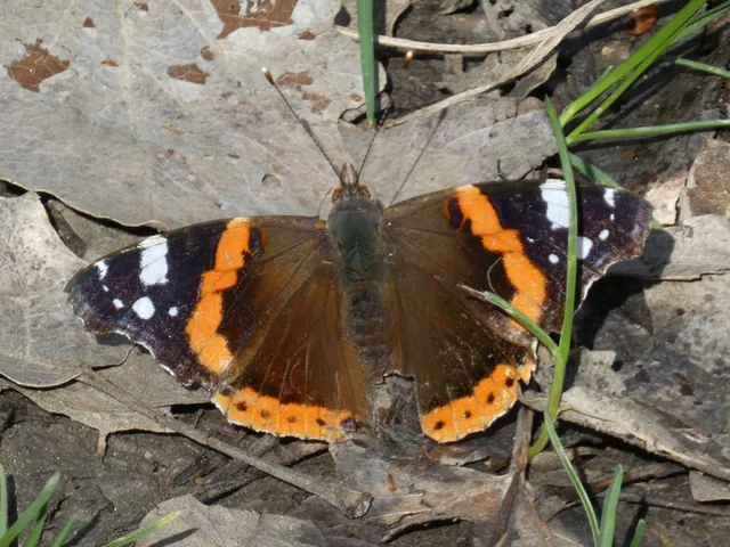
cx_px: 365
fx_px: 17440
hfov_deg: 2.4
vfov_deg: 1.8
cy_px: 274
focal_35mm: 827
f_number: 5.6
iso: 80
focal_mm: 148.1
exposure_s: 1/125
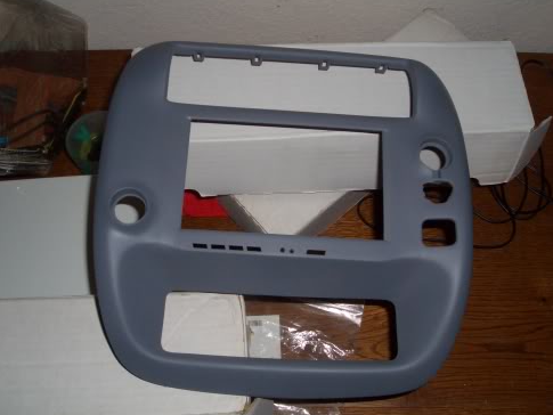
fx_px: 607
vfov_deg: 37.7
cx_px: 273
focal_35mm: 38
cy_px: 205
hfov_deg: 49.0
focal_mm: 4.8
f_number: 4
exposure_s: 1/40
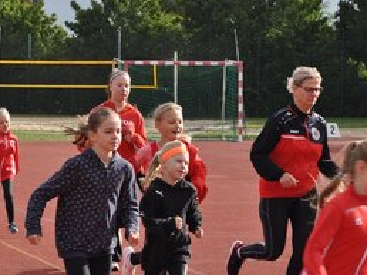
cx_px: 90
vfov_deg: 9.7
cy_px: 170
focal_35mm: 152
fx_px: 1610
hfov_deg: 13.0
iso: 200
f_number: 8
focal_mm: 68
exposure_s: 1/250
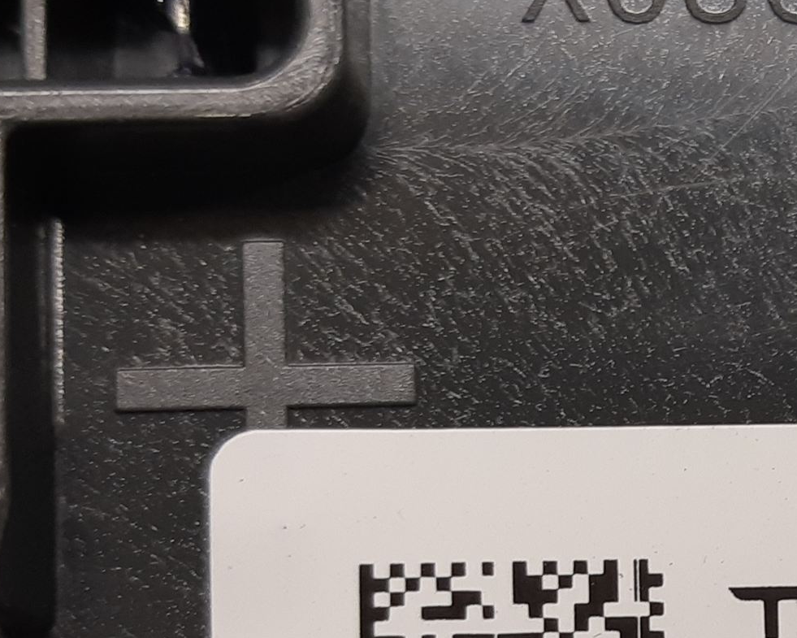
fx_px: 1250
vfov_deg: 27.3
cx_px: 808
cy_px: 607
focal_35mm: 53
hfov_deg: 32.4
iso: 64
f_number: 1.7
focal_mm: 3.93
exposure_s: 1/50
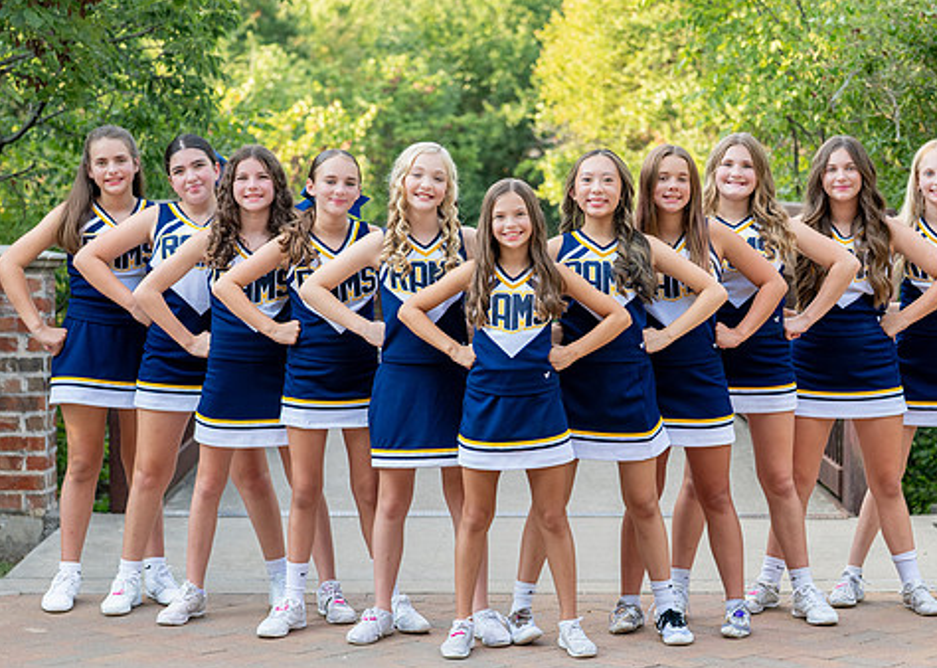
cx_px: 508
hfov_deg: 24.2
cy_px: 400
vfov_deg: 17.4
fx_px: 2181
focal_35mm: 82
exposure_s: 1/640
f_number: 2.5
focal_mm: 50
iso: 320
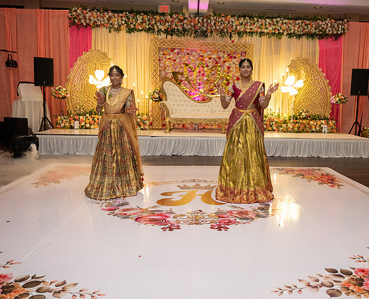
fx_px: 385
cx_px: 227
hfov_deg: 50.7
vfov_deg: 42.4
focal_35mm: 35
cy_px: 147
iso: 1250
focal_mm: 30.5
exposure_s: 1/160
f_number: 4
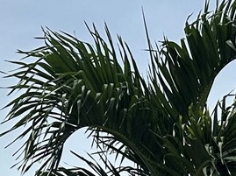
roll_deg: +0.5
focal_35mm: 143
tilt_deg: +5.3
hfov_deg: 13.6
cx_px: -11
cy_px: 490
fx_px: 974
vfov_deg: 8.9
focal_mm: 6.86
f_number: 1.78
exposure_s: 1/8929
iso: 80
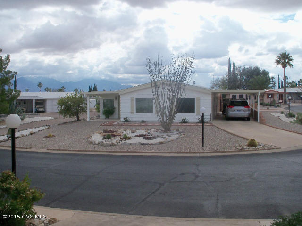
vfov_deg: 40.7
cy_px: 113
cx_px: 151
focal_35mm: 35
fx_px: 305
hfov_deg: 52.6
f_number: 5.5
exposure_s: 1/500
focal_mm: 6.3
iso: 160
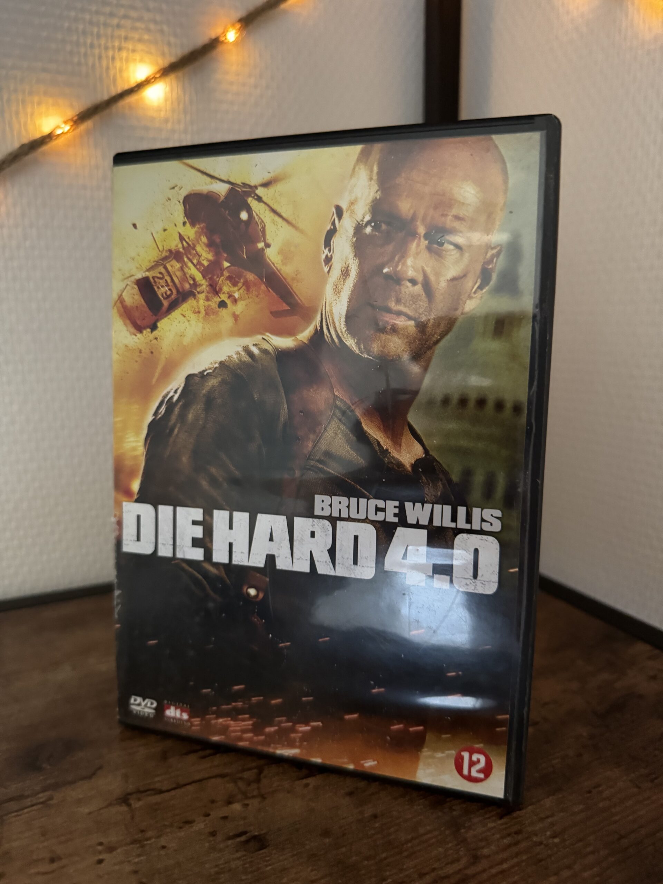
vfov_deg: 71.6
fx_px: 613
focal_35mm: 24
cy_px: 442
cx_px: 332
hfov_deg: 56.8
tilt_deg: -11.6
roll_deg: +0.4
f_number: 1.78
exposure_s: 1/35
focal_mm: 6.76
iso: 1000
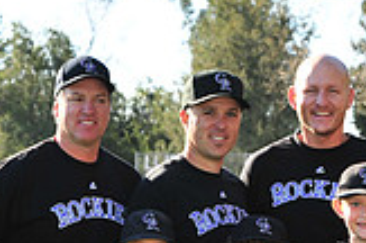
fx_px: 2892
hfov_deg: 7.2
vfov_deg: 4.8
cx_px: 366
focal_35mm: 285
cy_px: 310
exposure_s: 1/200
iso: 200
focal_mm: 80
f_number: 8
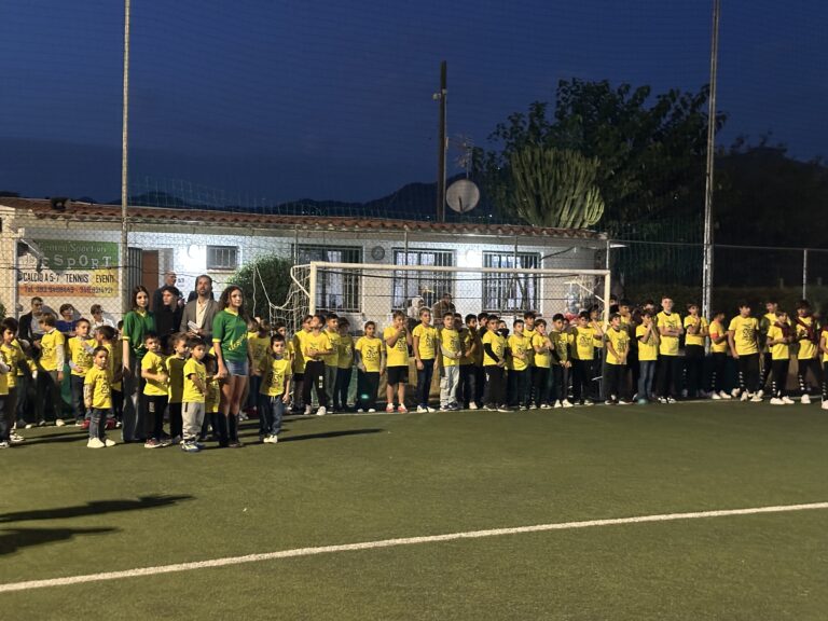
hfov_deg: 39.7
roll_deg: -0.2
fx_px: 1148
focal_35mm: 48
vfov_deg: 30.3
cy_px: 310
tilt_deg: +0.1
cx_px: 414
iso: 640
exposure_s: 1/20
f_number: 1.78
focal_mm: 6.86
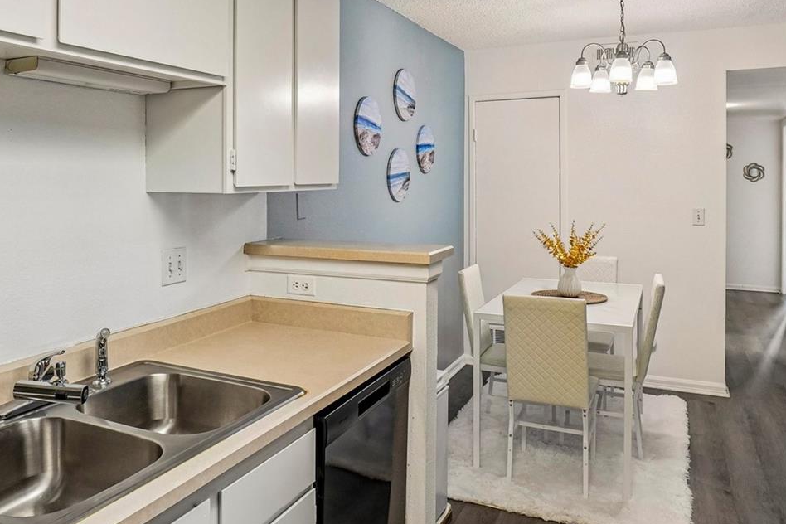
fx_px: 608
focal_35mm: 28
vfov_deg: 46.3
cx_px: 318
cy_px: 199
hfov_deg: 65.2
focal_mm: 11
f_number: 8
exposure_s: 1/20
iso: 400
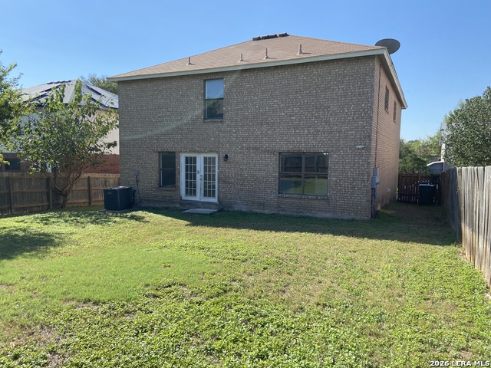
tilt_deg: -3.9
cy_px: 184
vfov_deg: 53.1
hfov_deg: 67.3
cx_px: 246
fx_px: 369
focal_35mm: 26
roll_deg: -0.2
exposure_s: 1/1701
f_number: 1.8
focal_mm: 4.25
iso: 32
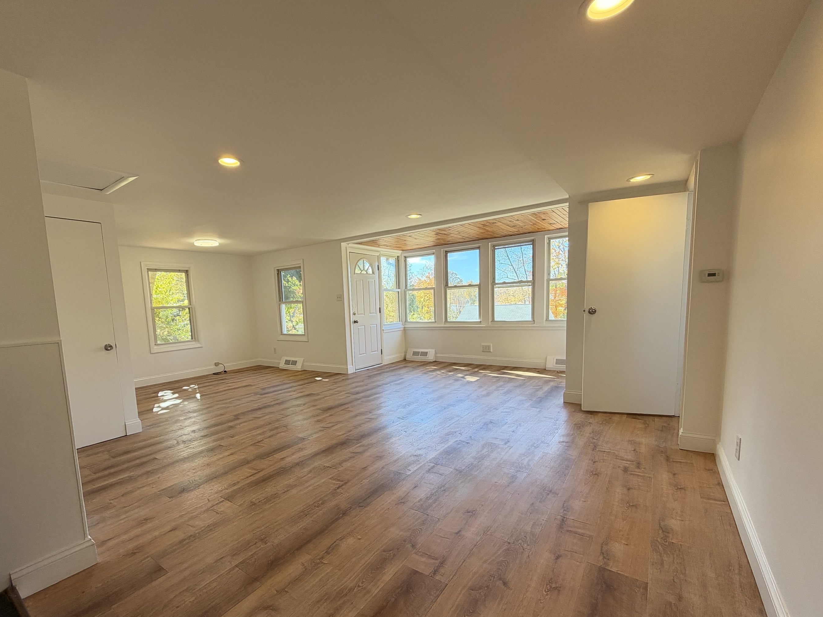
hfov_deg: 94.2
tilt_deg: -6.0
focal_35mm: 16
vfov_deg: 77.8
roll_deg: +3.0
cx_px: 370
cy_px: 347
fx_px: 380
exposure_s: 1/120
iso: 100
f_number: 2.2
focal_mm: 2.22
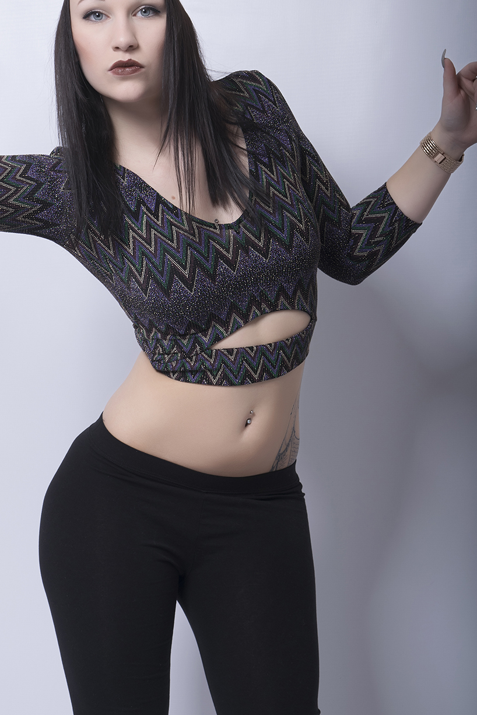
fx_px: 2138
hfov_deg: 12.7
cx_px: 187
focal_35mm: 108
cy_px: 361
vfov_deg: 19.0
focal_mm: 55
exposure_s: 1/200
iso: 100
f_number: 9
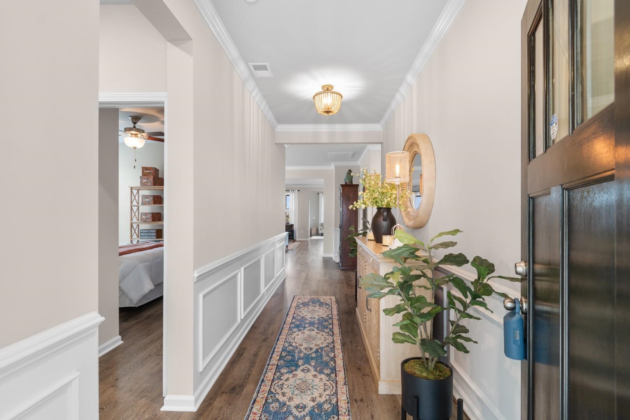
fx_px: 297
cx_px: 315
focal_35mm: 17
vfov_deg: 70.4
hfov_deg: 93.3
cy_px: 210
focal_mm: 11.5
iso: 100
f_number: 4.8
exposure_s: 1/10
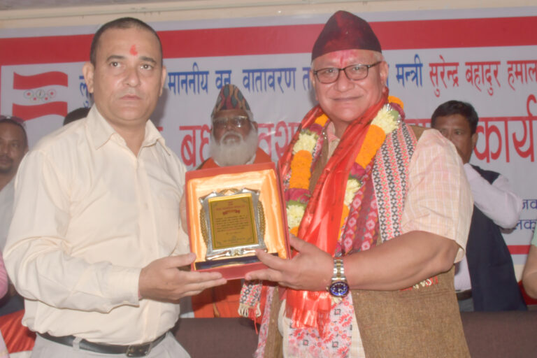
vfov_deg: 29.2
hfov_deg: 42.7
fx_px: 686
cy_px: 179
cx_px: 268
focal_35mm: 46
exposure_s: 1/60
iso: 400
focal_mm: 23
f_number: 4
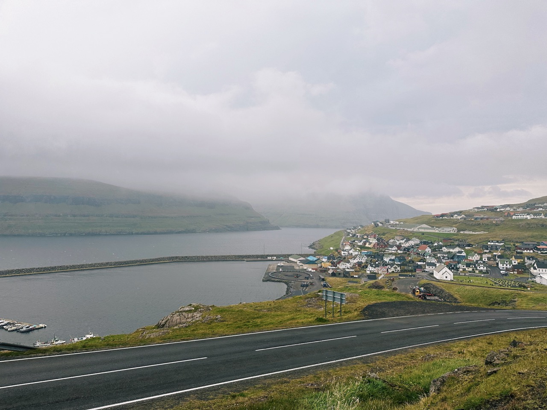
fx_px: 379
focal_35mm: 24
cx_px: 274
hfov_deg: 71.6
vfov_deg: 56.8
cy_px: 205
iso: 80
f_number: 1.78
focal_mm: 6.86
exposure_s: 1/1241
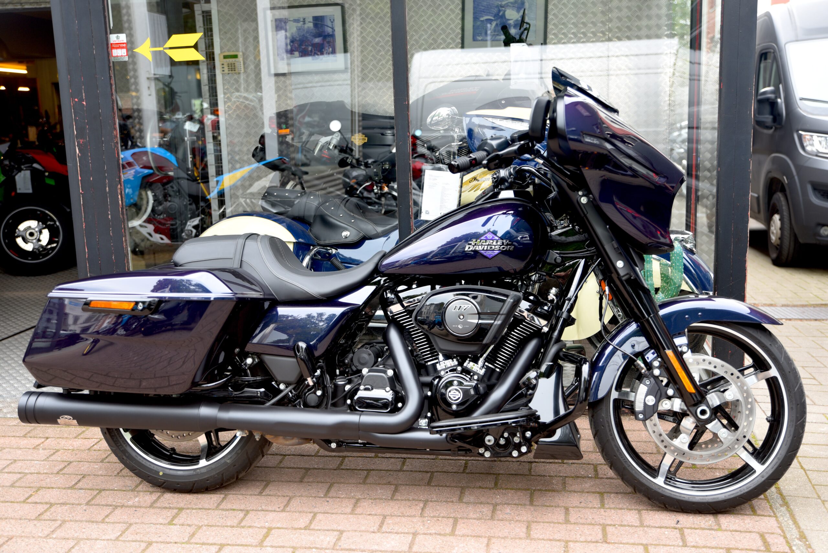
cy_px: 276
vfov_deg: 33.4
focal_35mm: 40
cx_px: 414
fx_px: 920
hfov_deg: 48.4
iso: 100
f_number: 3.2
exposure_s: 1/60
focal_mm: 40
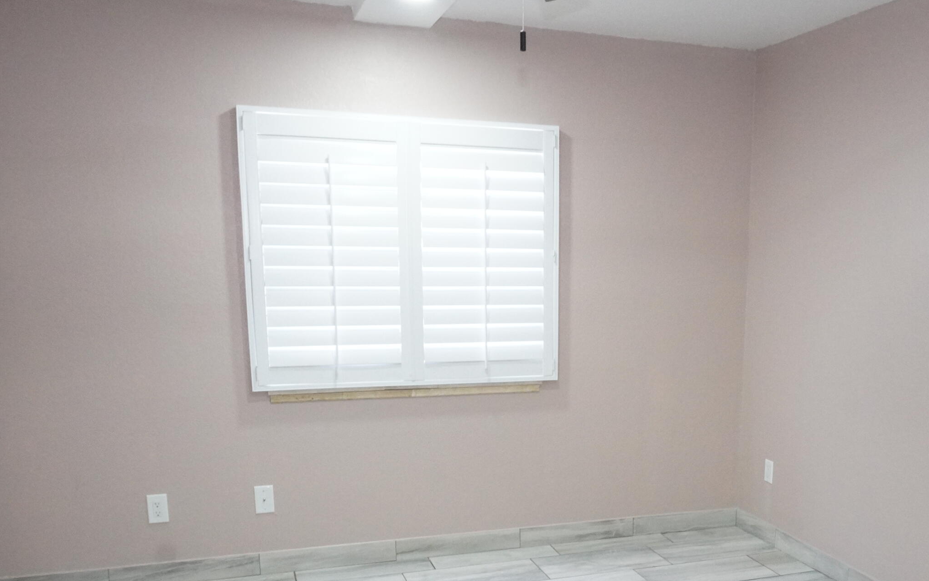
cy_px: 440
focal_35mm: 36
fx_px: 912
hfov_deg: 53.2
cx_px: 603
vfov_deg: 34.6
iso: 5000
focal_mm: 16
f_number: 11
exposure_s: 1/30
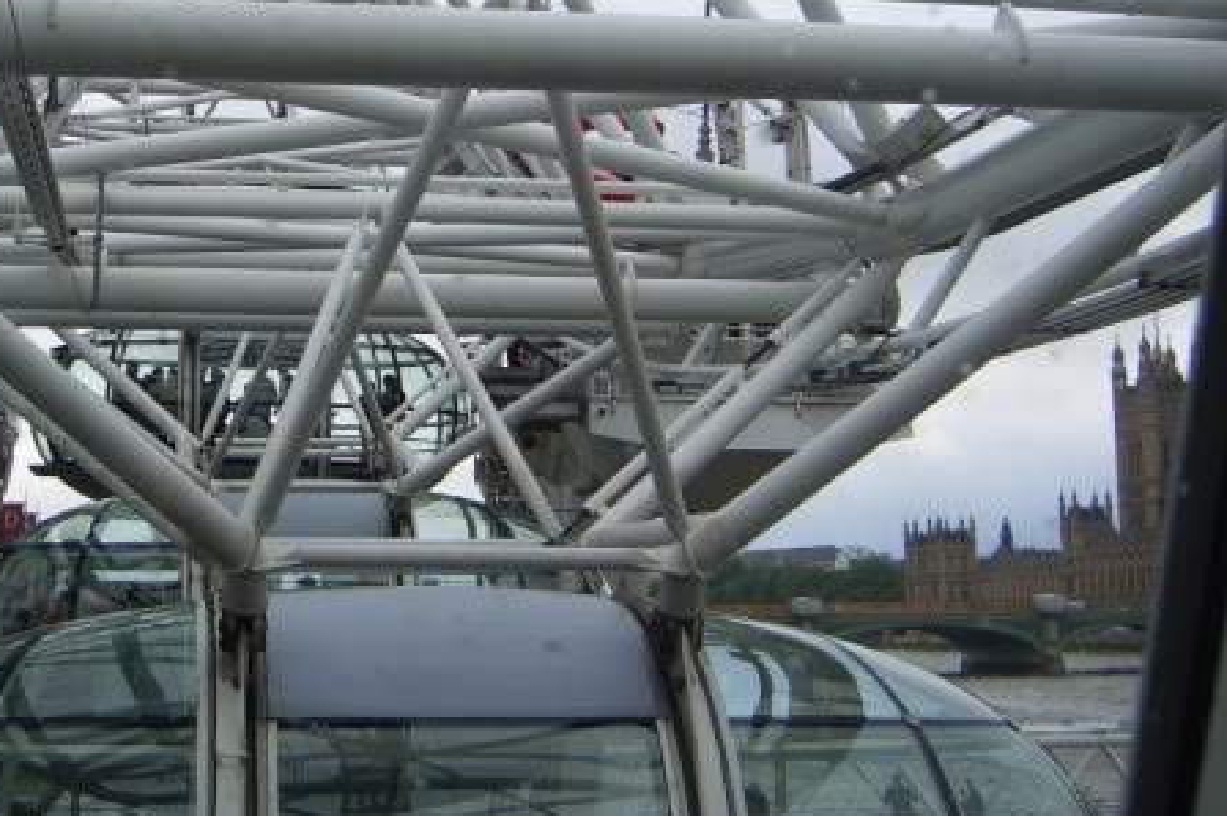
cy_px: 235
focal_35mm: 58
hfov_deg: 34.2
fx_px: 1975
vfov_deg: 23.2
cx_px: 397
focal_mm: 8
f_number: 2.8
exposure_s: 1/125
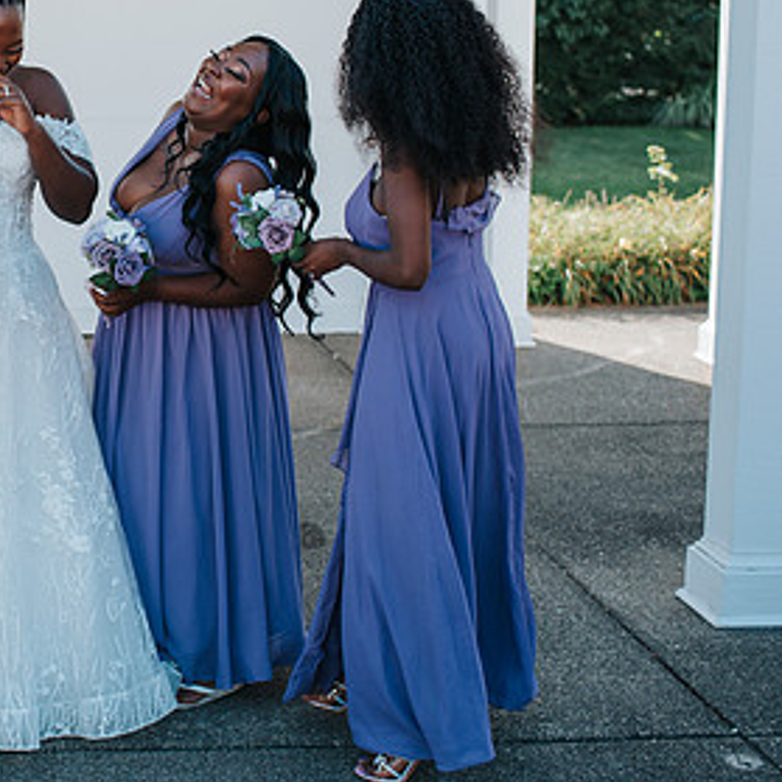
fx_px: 1764
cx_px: 33
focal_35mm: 69
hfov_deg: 24.1
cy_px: 286
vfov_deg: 24.9
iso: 110
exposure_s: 1/640
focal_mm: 35
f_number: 2.8
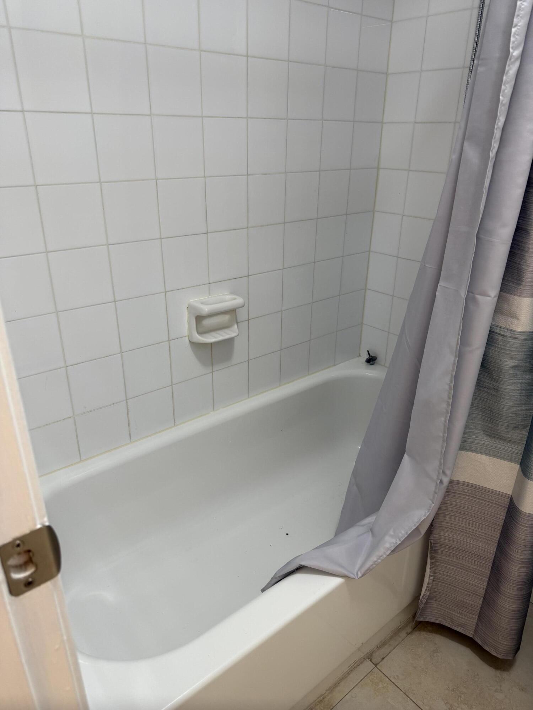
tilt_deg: -23.3
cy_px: 355
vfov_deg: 71.6
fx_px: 493
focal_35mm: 24
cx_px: 266
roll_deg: -0.8
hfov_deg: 56.8
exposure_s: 1/60
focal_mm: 6.76
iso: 125
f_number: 1.78
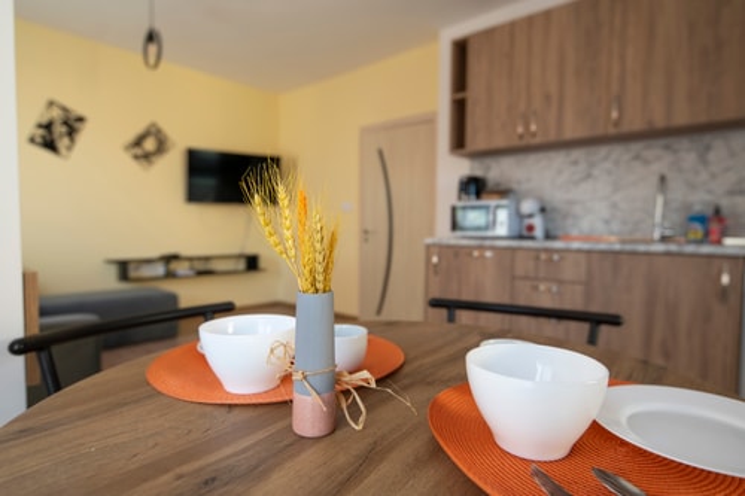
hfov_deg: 81.2
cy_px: 248
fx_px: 434
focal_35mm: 21
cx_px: 372
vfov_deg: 59.5
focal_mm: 21
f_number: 3.2
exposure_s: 1/100
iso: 400
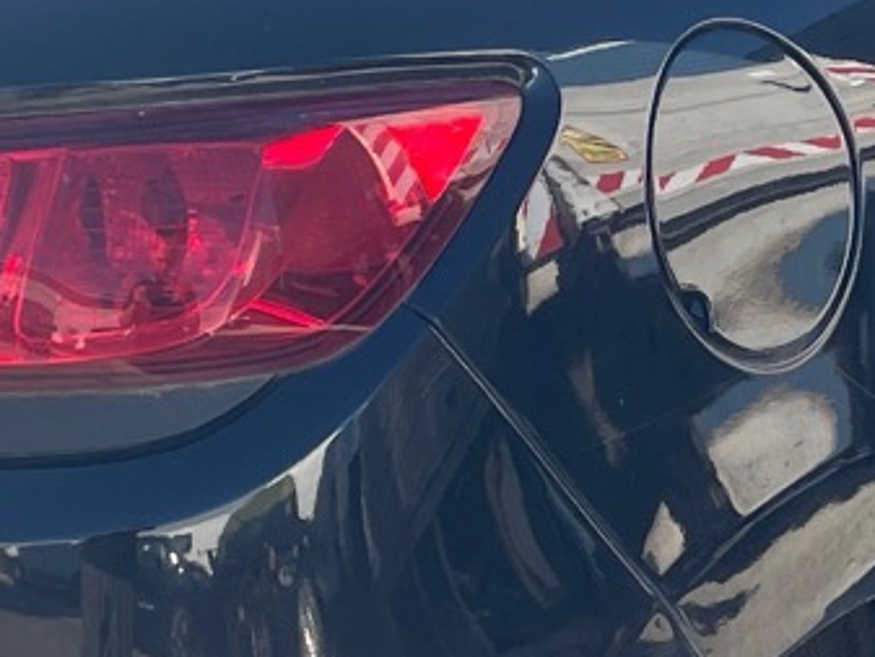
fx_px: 3515
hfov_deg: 14.2
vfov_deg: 10.7
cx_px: 314
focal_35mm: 139
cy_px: 392
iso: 32
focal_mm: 4.2
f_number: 1.6
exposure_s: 1/801
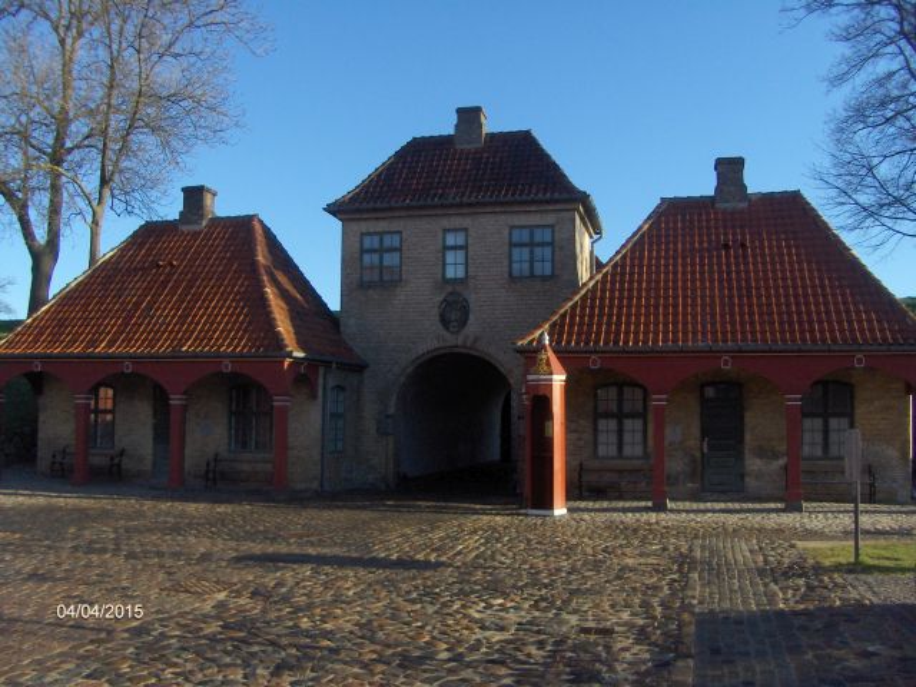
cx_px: 458
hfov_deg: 52.6
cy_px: 344
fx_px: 926
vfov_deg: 40.7
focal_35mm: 35
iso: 100
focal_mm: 5.8
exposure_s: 1/725
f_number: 2.6
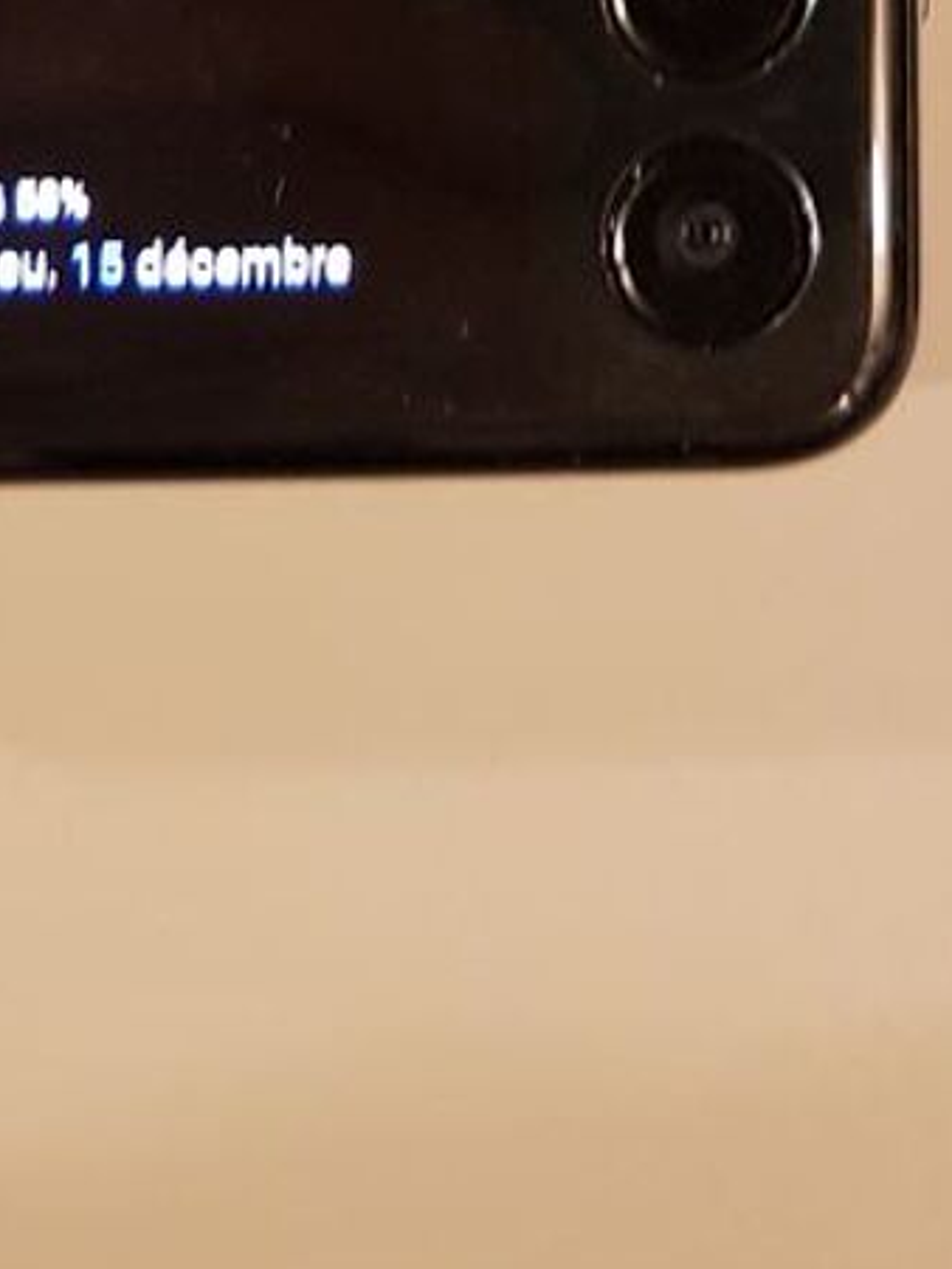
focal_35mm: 77
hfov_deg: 19.0
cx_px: 186
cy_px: -433
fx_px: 2821
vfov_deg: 22.4
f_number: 1.7
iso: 250
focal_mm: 4.2
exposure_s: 1/14
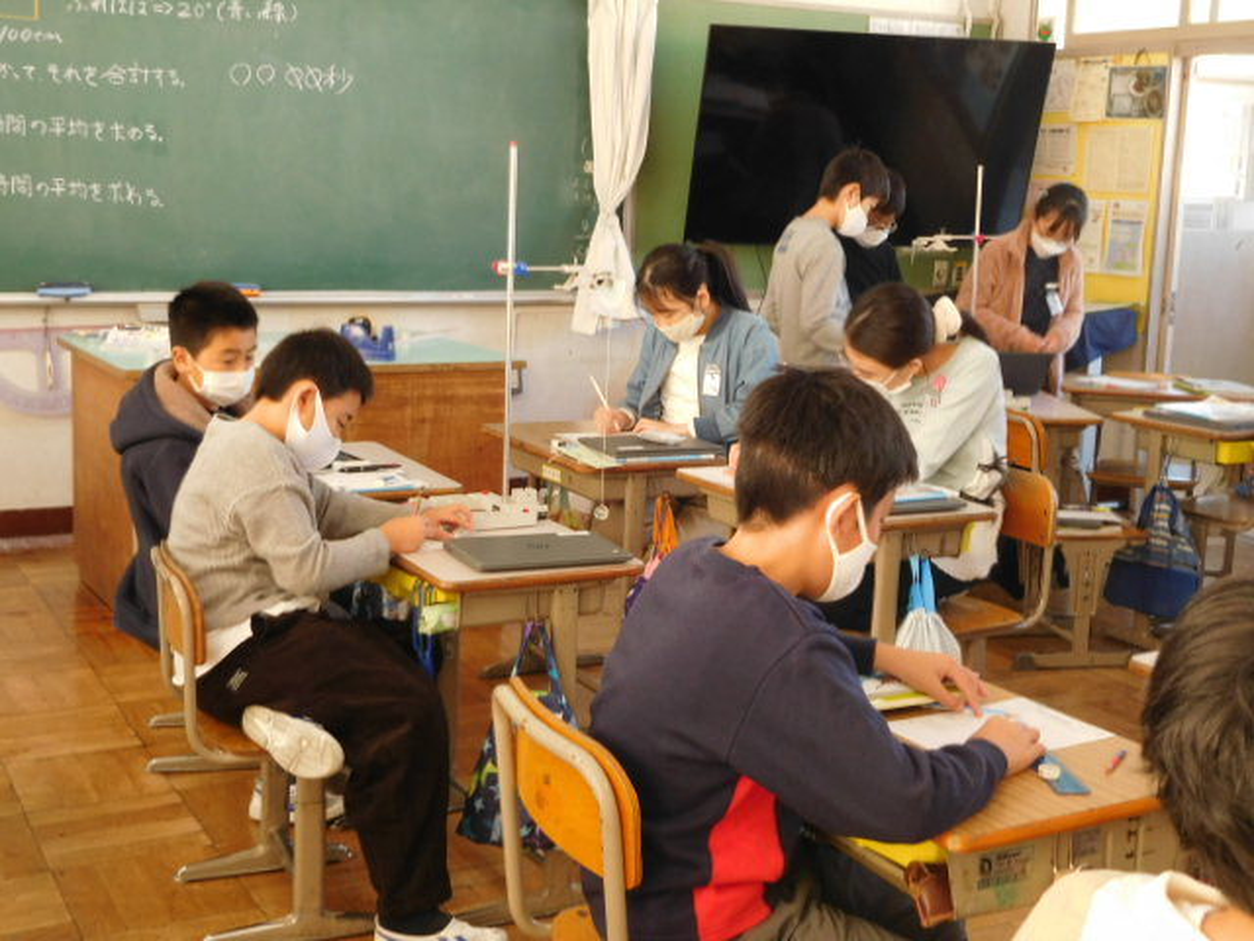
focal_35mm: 45
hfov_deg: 42.1
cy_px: 470
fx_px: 1630
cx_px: 627
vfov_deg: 32.2
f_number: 4
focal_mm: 8
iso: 280
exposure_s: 1/30
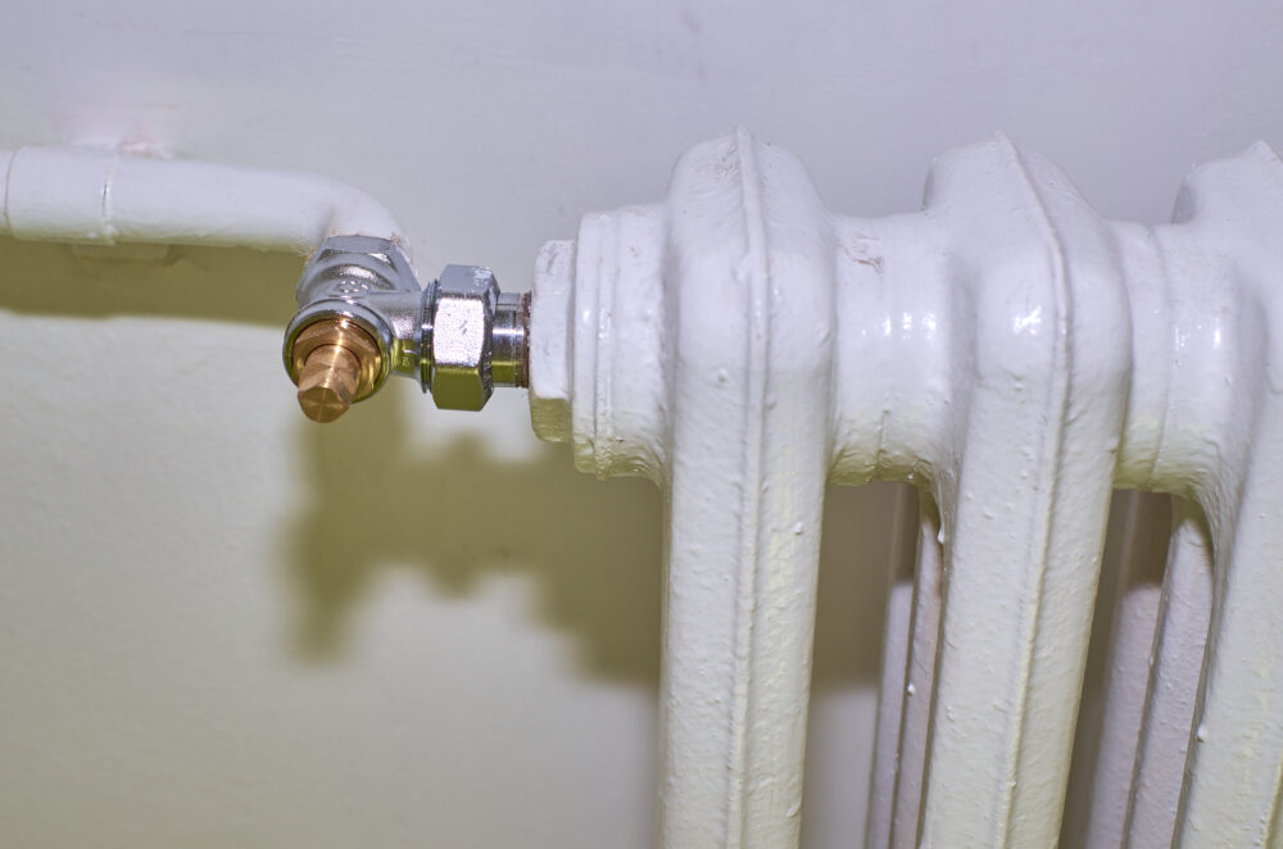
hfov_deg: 37.9
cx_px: 642
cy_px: 424
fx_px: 1867
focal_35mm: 52
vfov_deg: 25.6
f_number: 5.6
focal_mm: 35
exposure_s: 1/200
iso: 100
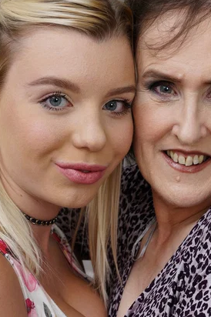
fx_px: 731
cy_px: 269
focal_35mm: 83
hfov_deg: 16.4
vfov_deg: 24.0
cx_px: 102
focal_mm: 38
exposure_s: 1/100
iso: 160
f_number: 7.1
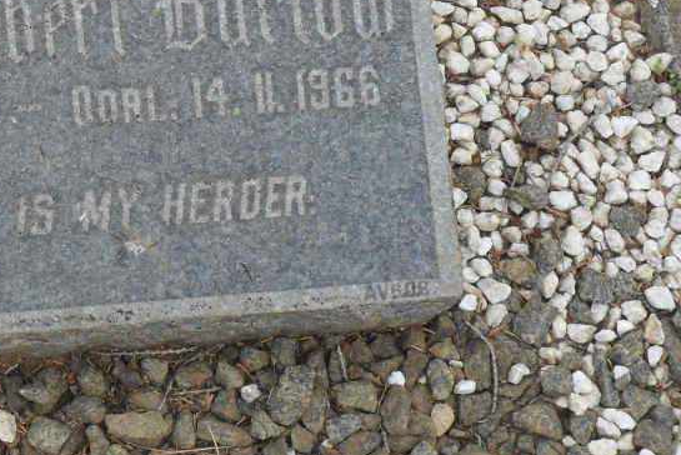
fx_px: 2252
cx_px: -9
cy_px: 45
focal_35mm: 119
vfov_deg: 11.5
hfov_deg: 16.8
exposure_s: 1/180
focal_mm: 9.3
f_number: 5
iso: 100
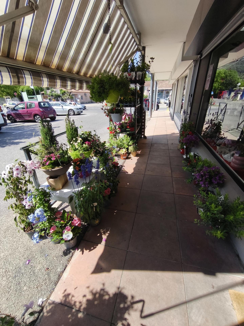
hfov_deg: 81.7
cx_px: 122
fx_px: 141
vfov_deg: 98.2
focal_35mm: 15
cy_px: 163
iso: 50
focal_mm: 1.91
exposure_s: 1/866
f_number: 2.2
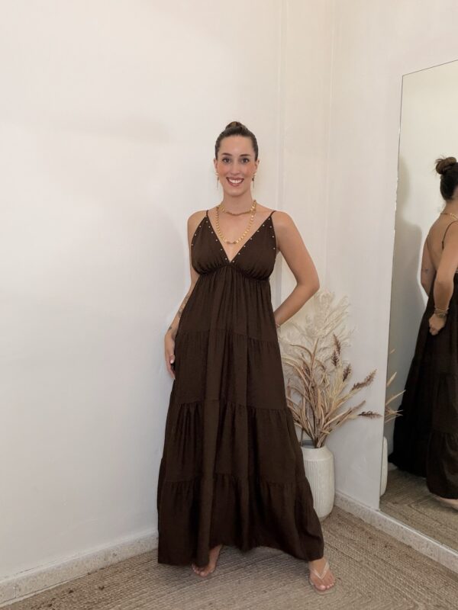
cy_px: 305
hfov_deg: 46.8
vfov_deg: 60.0
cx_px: 229
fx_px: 529
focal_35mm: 30
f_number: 1.9
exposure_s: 1/60
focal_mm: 2.71
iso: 125
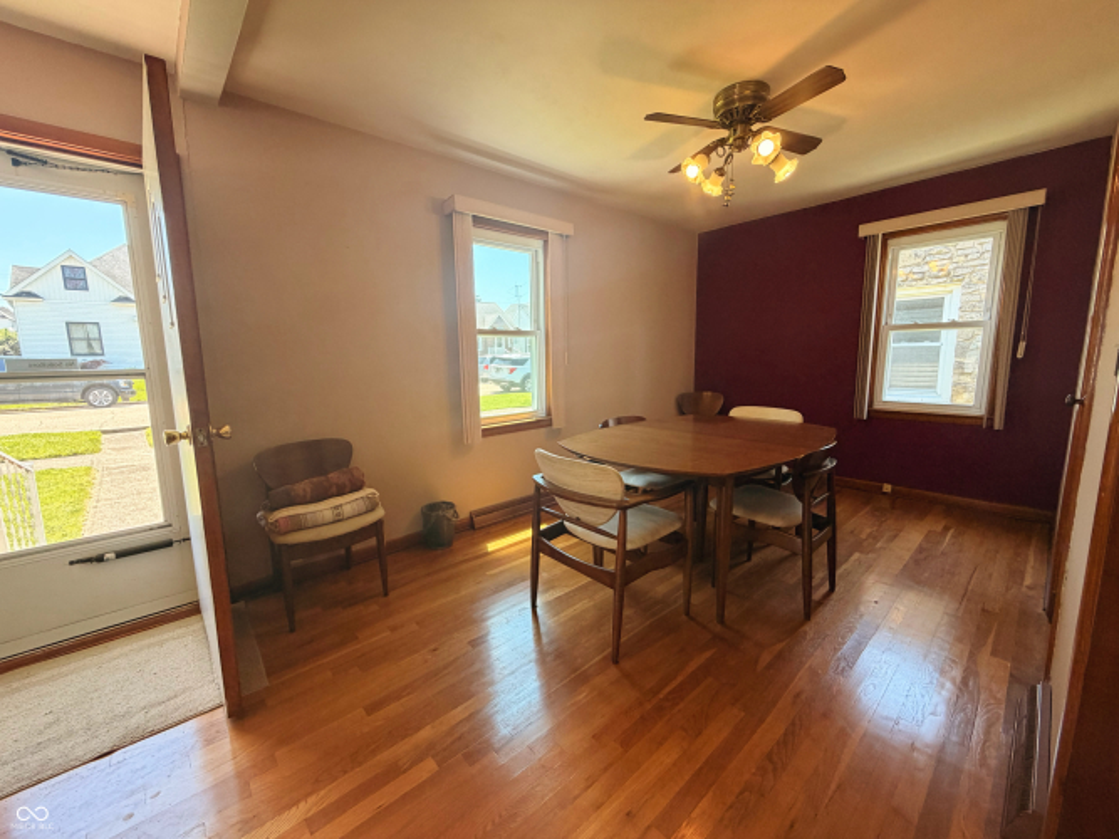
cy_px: 420
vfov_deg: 85.7
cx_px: 560
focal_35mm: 14
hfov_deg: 102.1
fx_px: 452
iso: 200
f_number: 2.2
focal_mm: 2.22
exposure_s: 1/120
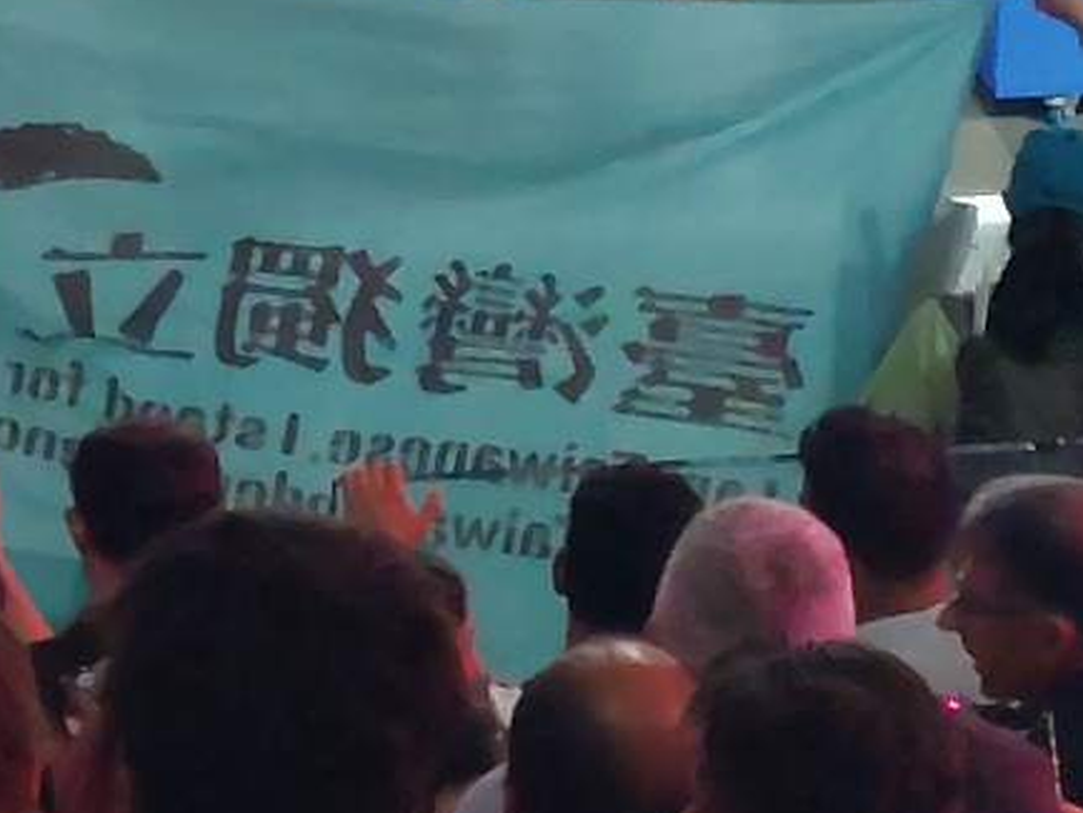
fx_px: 2222
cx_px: 15
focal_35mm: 71
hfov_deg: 26.1
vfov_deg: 20.0
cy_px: -30
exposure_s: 1/60
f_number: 1.8
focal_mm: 5.23
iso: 320
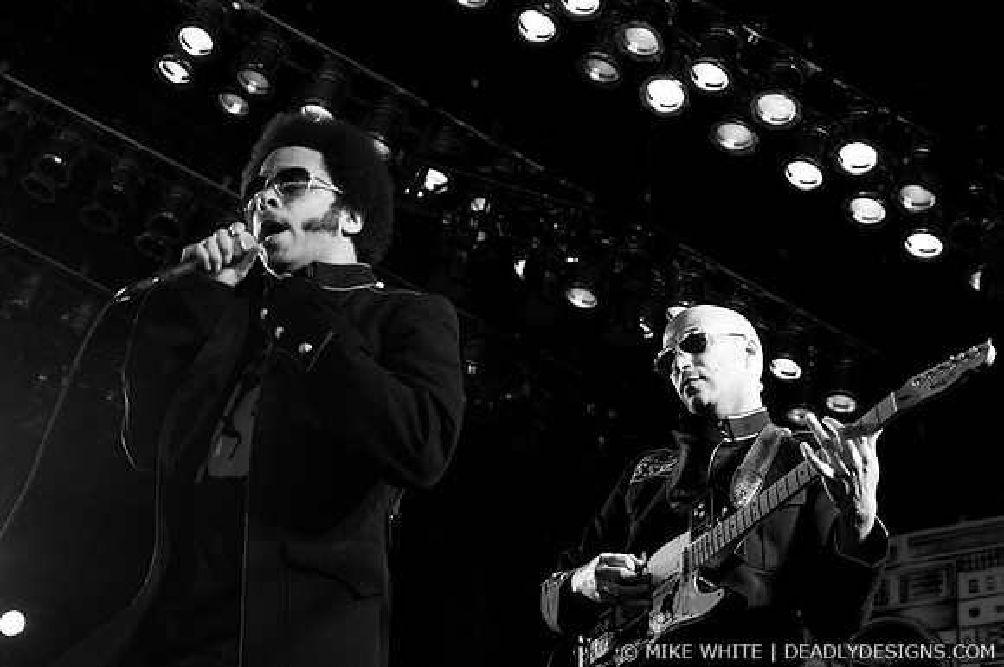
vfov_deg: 25.7
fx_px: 1462
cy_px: 334
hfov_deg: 37.9
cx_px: 502
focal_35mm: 52
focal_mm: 35
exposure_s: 1/250
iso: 800
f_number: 4
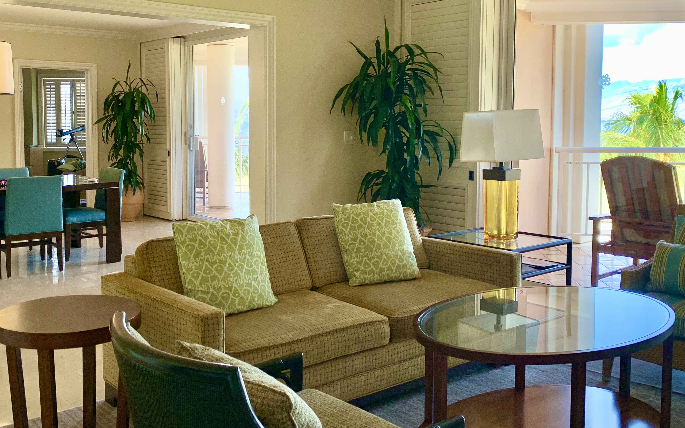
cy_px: 174
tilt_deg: -3.4
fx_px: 691
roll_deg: -0.1
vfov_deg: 34.3
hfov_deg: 52.5
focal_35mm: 37
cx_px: 281
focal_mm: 4.25
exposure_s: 1/122
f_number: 1.8
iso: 40
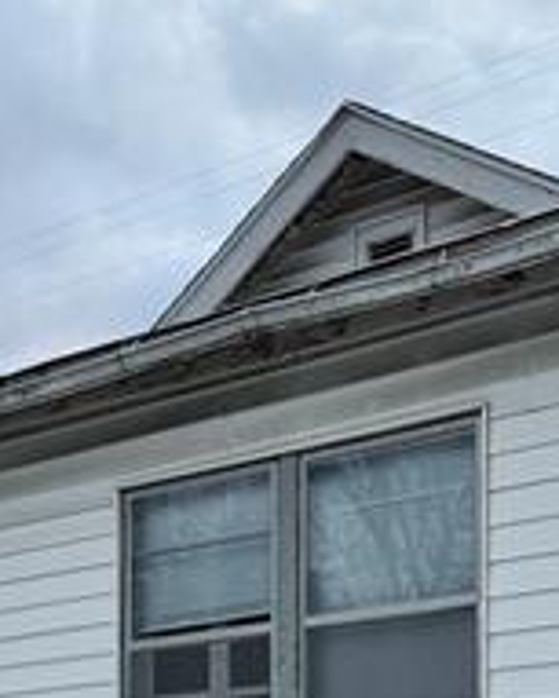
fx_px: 1942
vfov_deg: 19.2
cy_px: 841
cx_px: 227
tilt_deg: +2.6
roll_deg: +0.2
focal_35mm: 94
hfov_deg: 16.4
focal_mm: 6.86
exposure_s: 1/715
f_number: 1.78
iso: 80
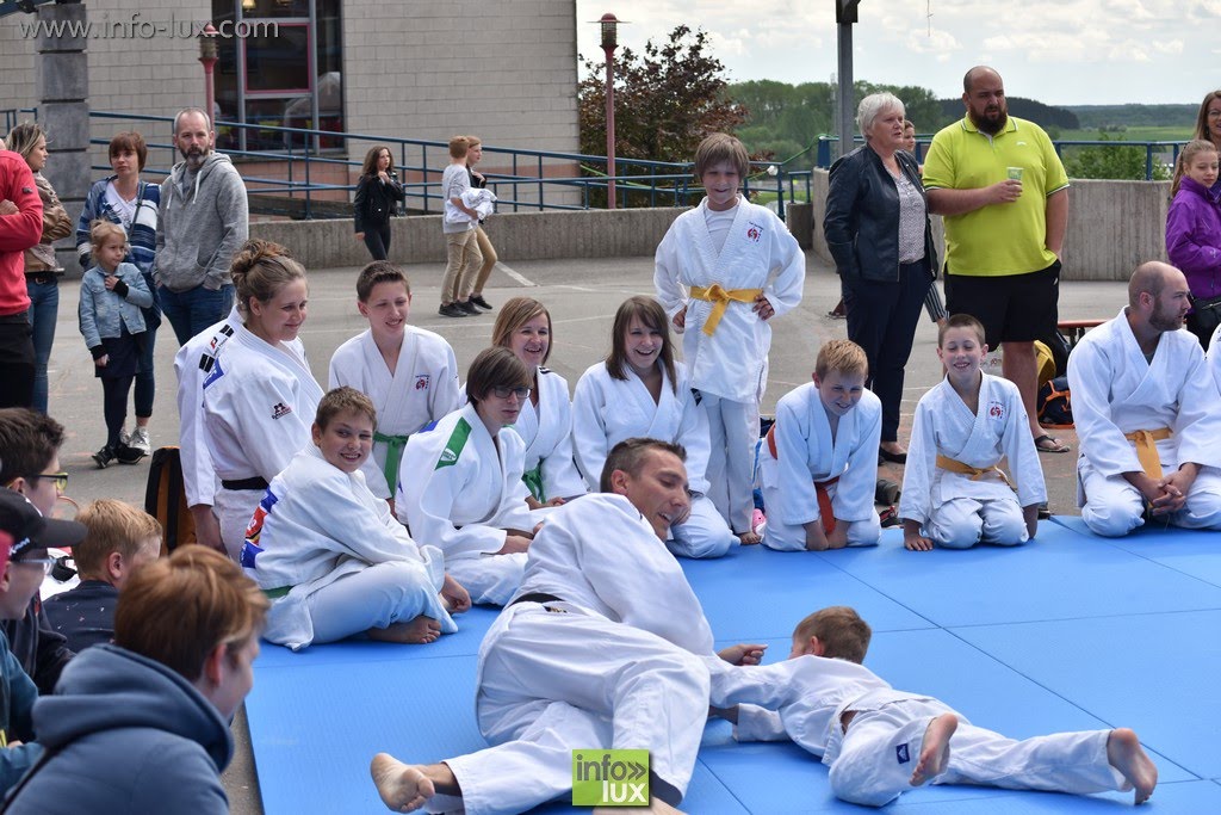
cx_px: 610
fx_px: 2544
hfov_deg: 27.0
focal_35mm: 75
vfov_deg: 18.2
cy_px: 408
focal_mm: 50
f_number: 5
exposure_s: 1/500
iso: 100
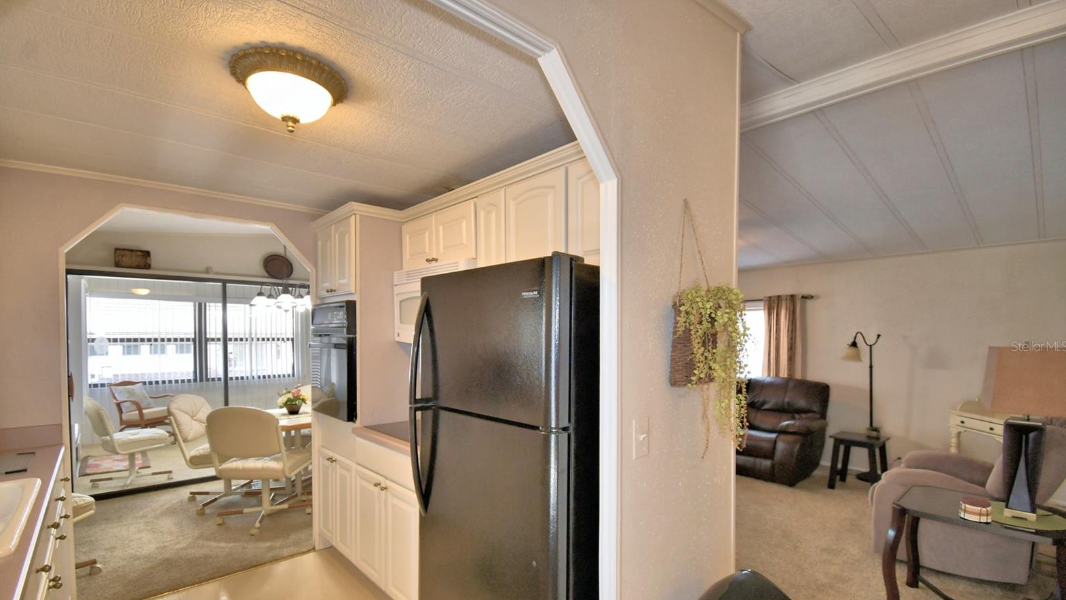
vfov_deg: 66.7
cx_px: 529
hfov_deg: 99.4
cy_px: 346
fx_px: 452
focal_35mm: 16
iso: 220
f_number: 4.5
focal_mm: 10
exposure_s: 1/30
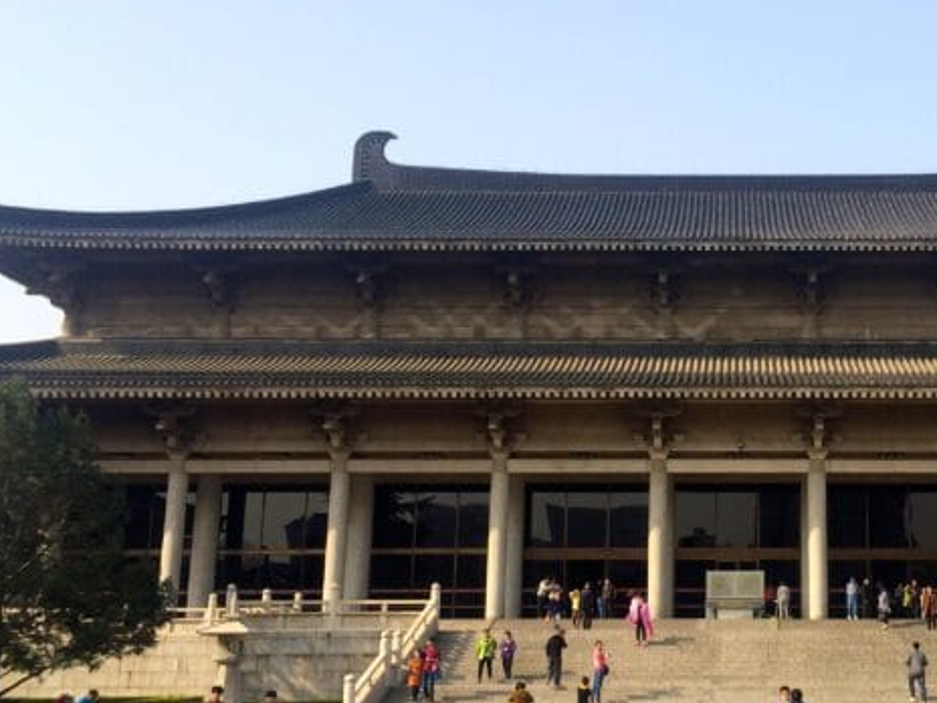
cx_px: 729
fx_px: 1299
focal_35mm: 48
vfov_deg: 30.2
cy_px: 398
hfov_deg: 38.4
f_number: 2.2
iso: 32
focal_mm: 4.15
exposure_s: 1/1244
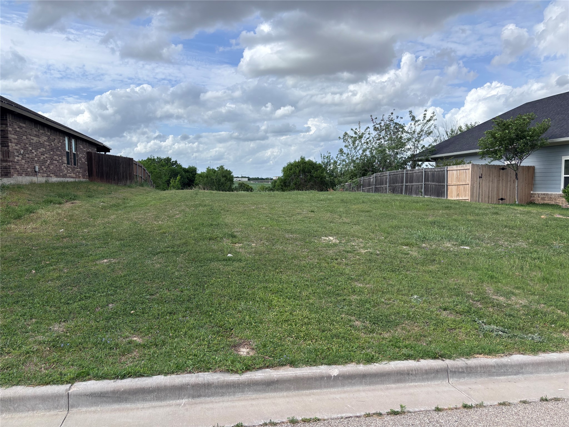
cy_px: 214
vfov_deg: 53.1
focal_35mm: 26
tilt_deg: -5.2
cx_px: 284
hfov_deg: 67.3
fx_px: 427
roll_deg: -0.6
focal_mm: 5.96
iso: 50
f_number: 1.6
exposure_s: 1/4082
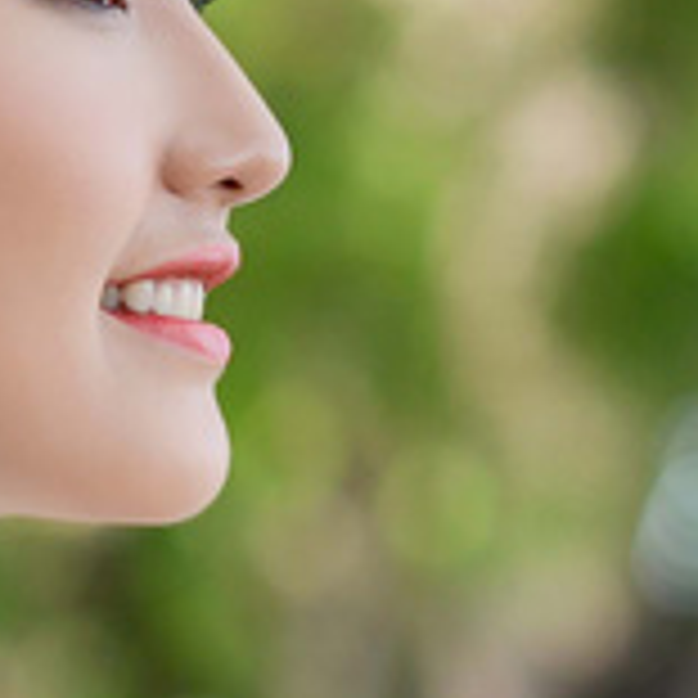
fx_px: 10334
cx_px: -104
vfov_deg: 3.9
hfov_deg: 3.9
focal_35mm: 453
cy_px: 1013
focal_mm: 85
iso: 160
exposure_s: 1/800
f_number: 3.2
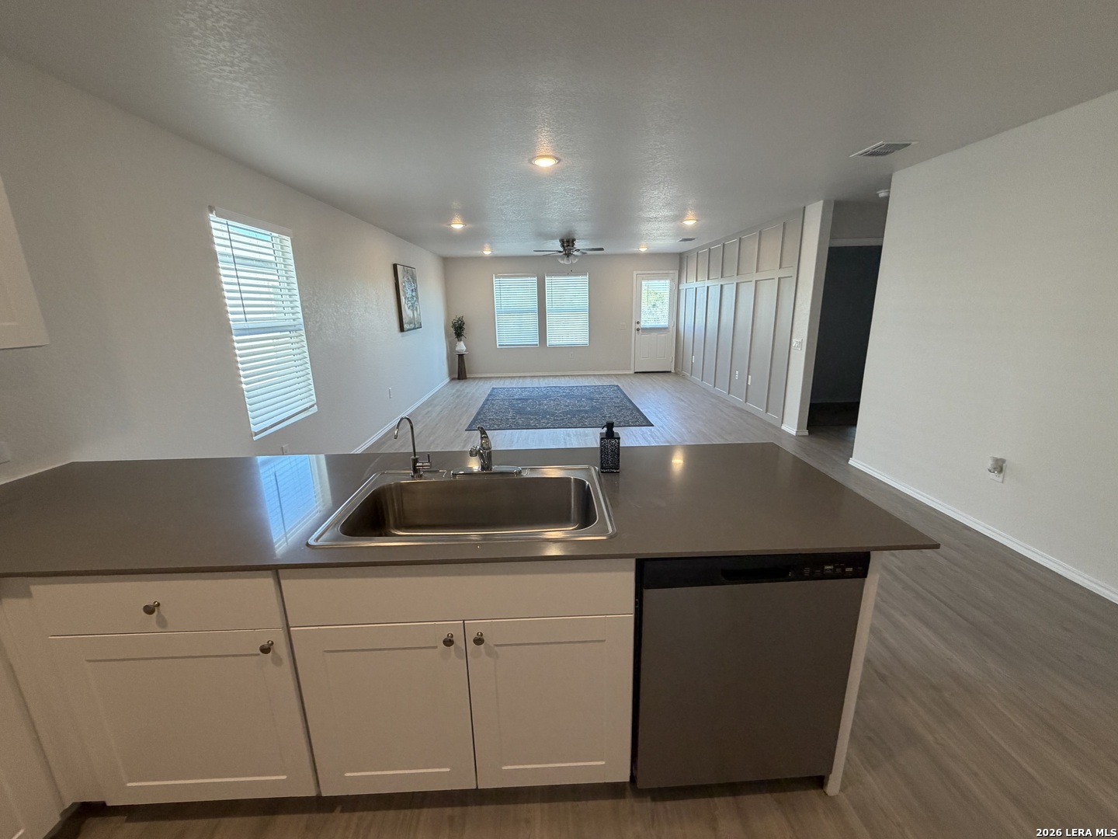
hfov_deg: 102.1
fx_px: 452
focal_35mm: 14
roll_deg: +1.4
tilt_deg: -14.3
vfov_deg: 85.7
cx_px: 559
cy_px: 420
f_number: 2.2
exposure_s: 1/120
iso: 250
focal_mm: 2.22
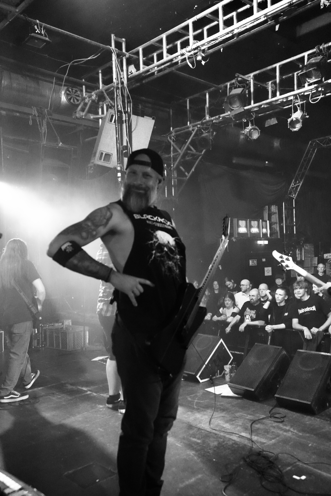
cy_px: 248
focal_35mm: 34
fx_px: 469
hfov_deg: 38.9
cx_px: 166
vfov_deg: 55.8
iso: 10000
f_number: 4
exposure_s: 1/160
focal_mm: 34
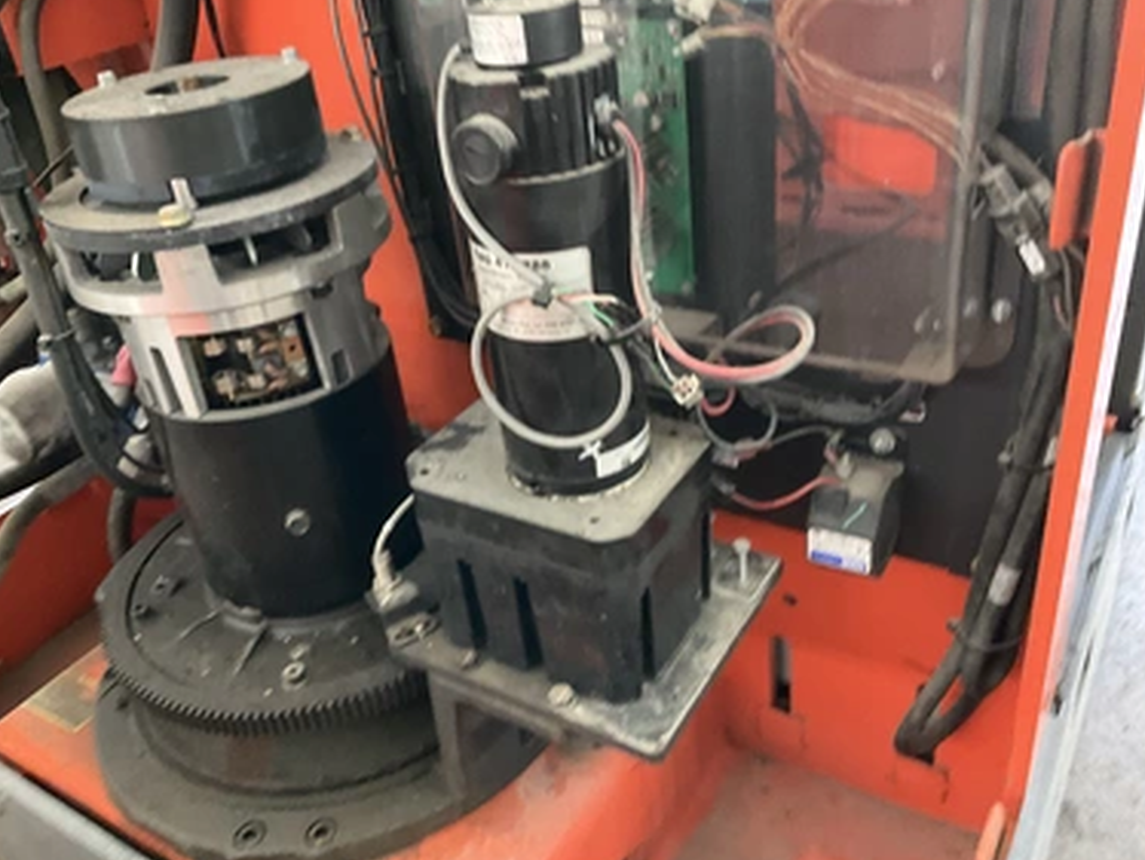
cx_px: 554
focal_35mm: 31
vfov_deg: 45.5
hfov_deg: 58.3
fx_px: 1026
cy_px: 410
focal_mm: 3
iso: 500
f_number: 1.8
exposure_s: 1/30
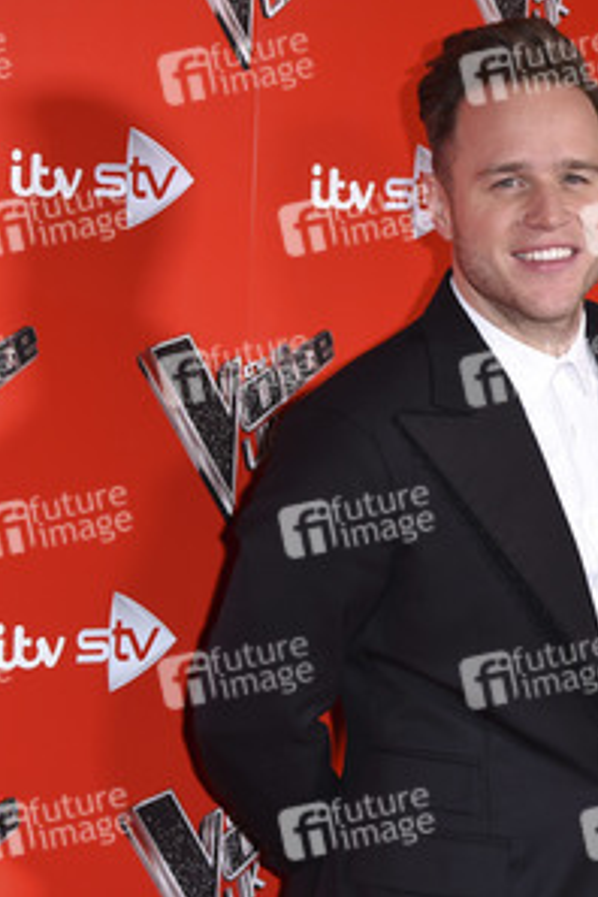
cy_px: 447
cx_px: 577
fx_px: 4534
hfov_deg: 7.5
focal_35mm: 182
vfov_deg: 11.3
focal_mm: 120
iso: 1000
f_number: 5.6
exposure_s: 1/250
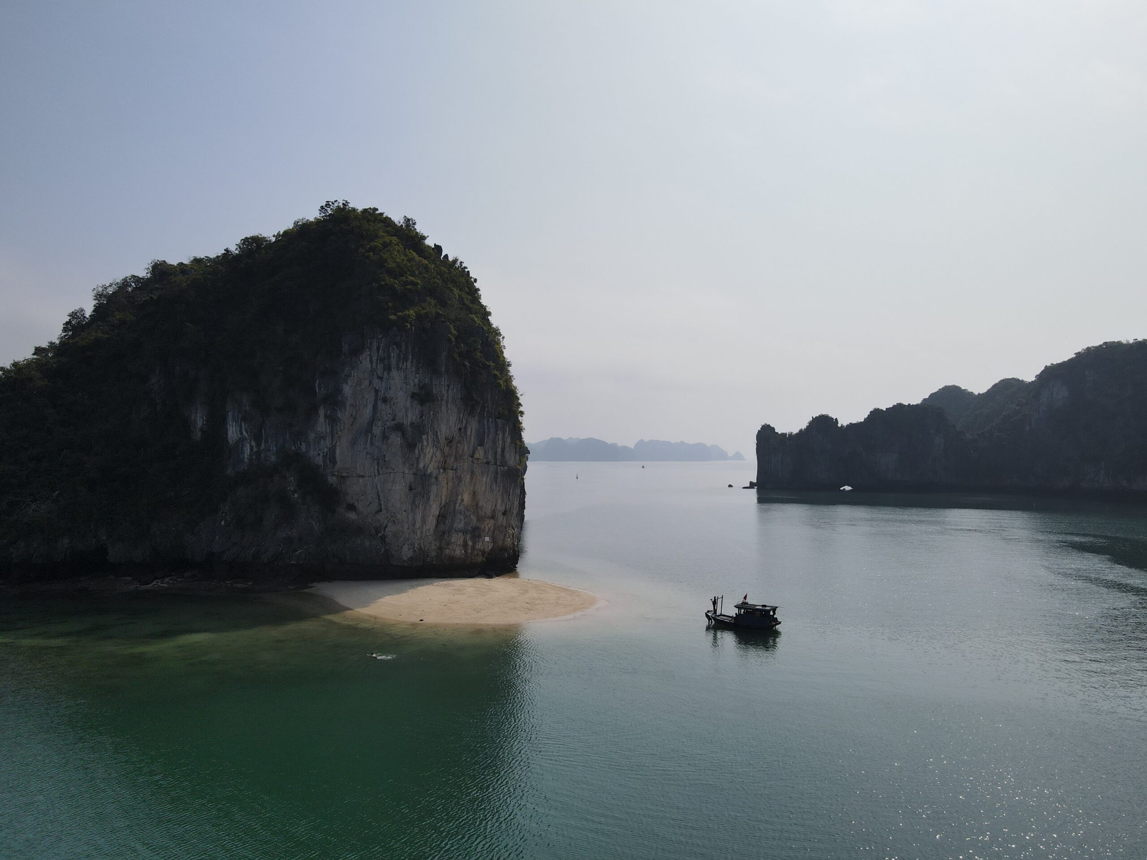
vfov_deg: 56.8
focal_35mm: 24
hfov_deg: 71.6
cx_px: 574
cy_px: 430
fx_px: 795
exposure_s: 1/2500
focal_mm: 4.5
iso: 100
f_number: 2.8
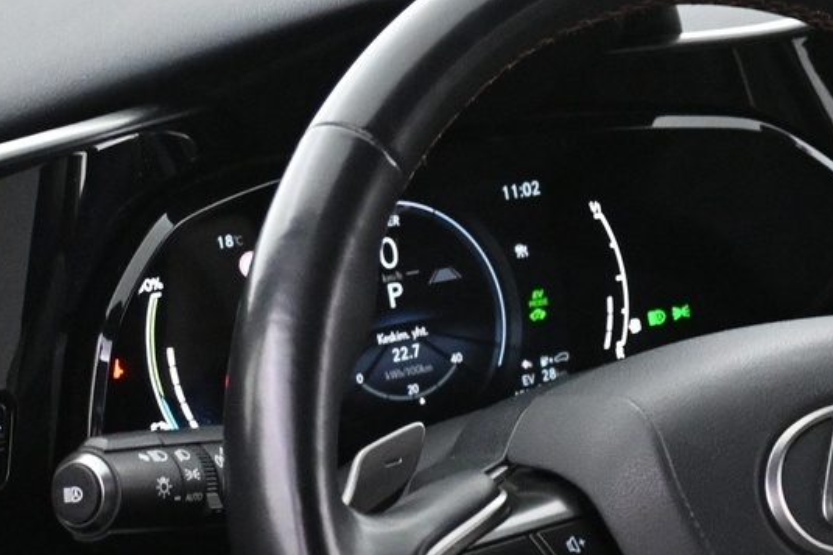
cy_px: 388
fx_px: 2365
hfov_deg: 19.7
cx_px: 719
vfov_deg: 13.3
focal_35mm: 102
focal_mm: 22.5
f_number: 4
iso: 4000
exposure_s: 1/30
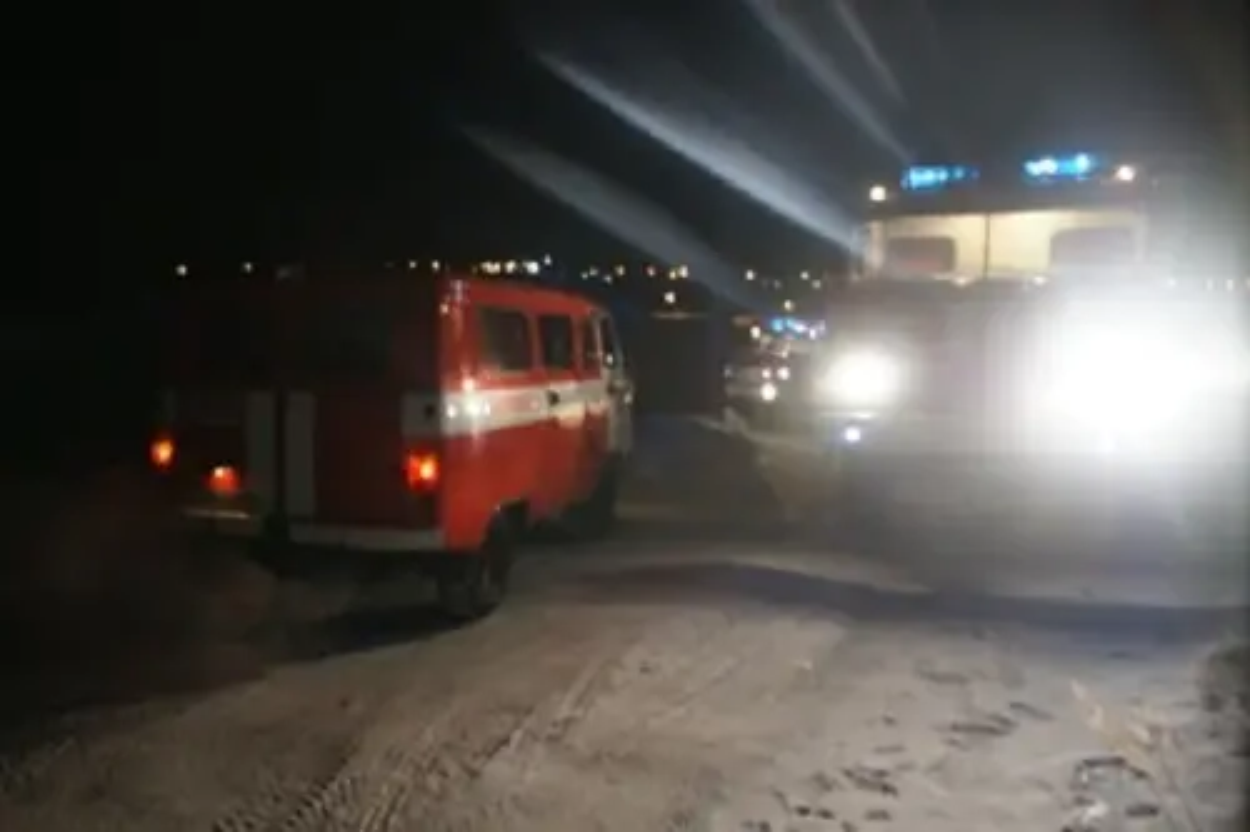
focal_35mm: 27
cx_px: 625
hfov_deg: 67.4
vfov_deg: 47.9
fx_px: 937
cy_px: 416
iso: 800
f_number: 3.5
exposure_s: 1/10
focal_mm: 18
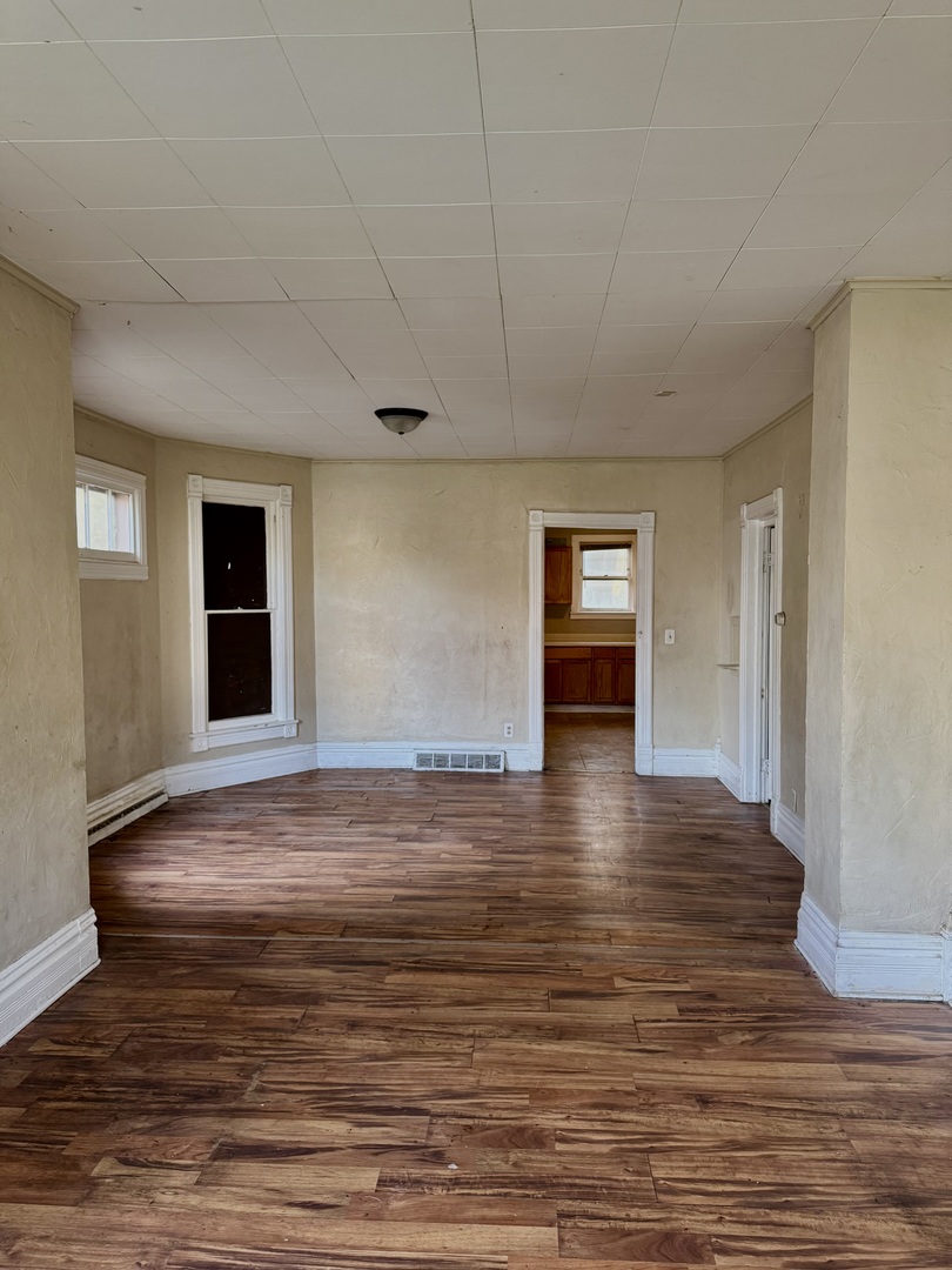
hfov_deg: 56.8
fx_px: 880
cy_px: 635
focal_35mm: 24
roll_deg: +0.9
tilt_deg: -2.4
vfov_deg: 71.6
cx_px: 476
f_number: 1.78
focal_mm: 6.76
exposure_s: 1/60
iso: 320
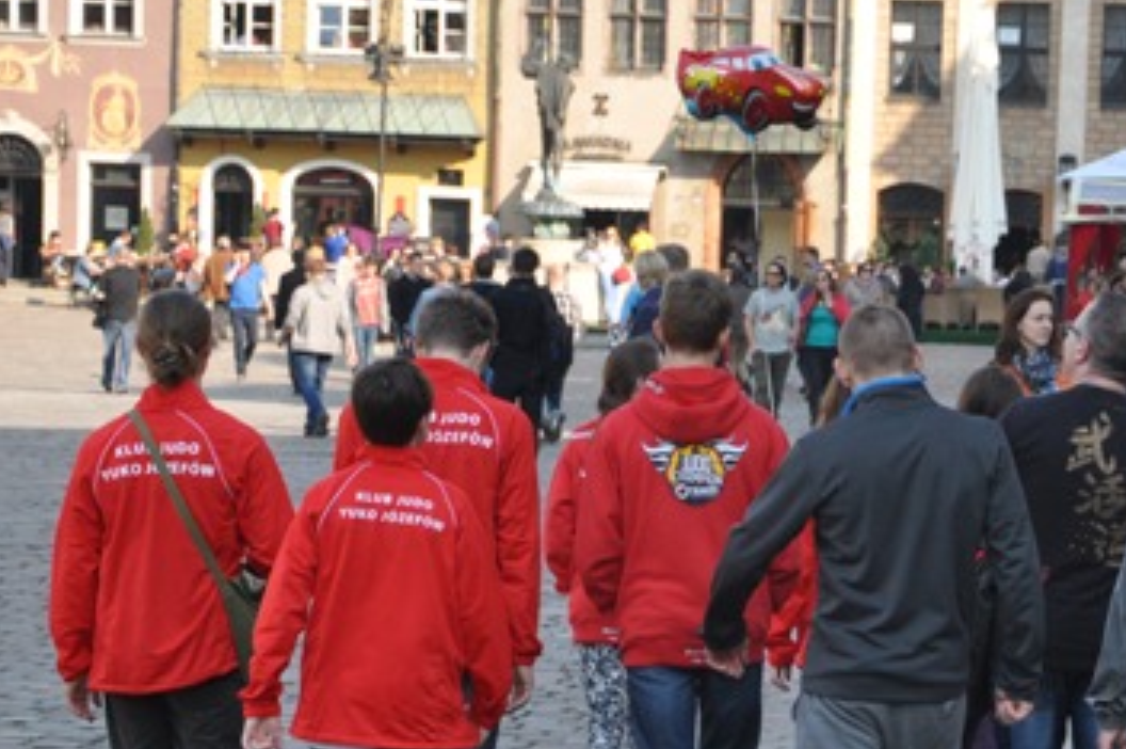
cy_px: 571
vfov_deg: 9.2
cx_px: 864
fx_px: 4628
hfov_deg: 13.8
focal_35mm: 148
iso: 560
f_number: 4.8
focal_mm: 45
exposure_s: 1/1000
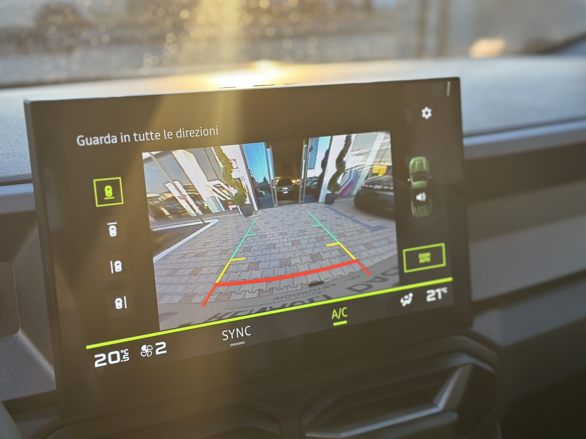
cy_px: 220
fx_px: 813
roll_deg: -0.5
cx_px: 293
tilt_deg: -16.3
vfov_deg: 30.3
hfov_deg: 39.7
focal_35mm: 48
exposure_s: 1/298
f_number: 1.78
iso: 80
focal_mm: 6.86
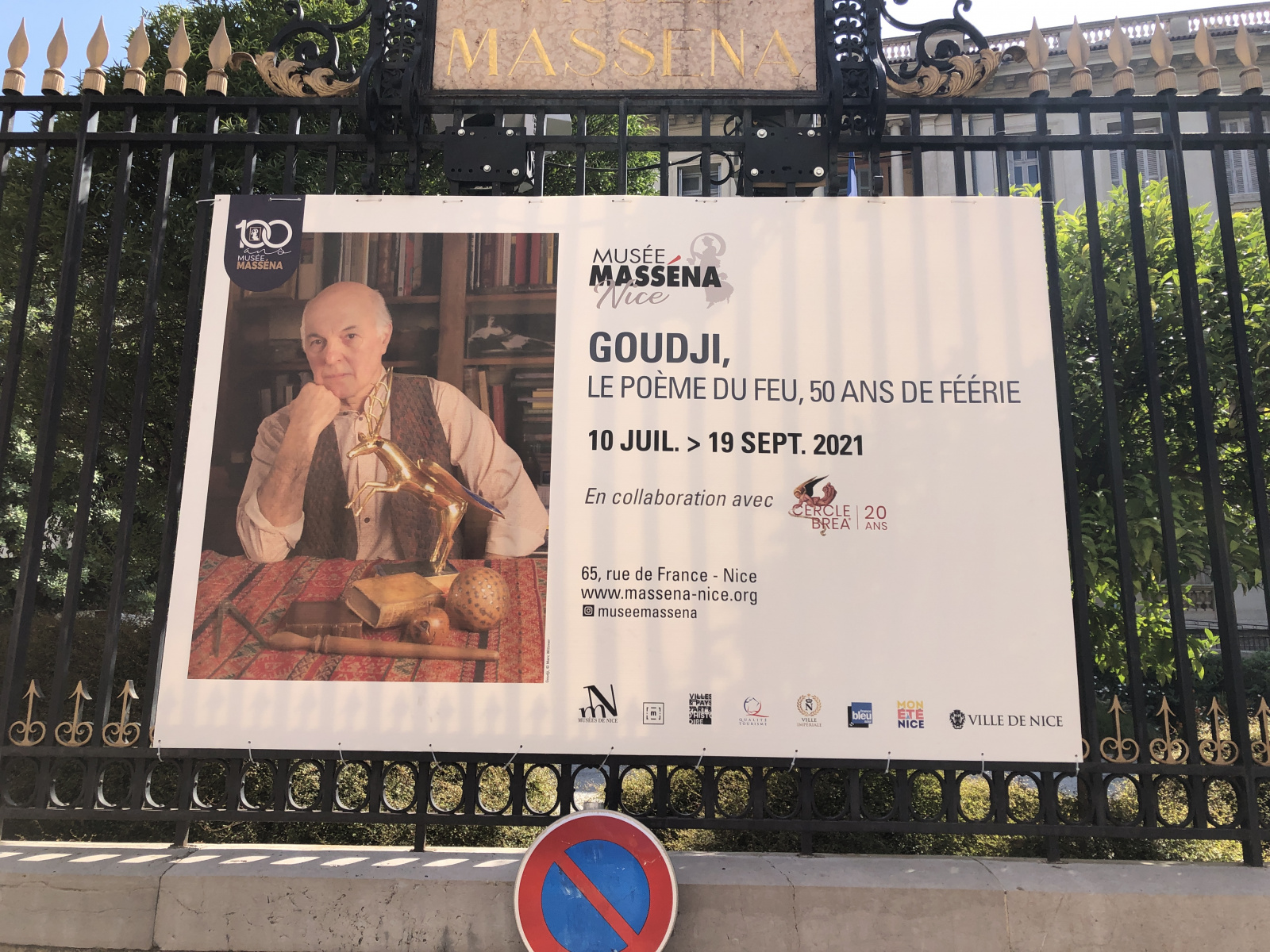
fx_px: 1027
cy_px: 476
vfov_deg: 49.7
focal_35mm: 28
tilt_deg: +14.6
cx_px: 635
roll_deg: -2.3
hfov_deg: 63.4
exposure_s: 1/1000
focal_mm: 3.99
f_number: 1.8
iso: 20
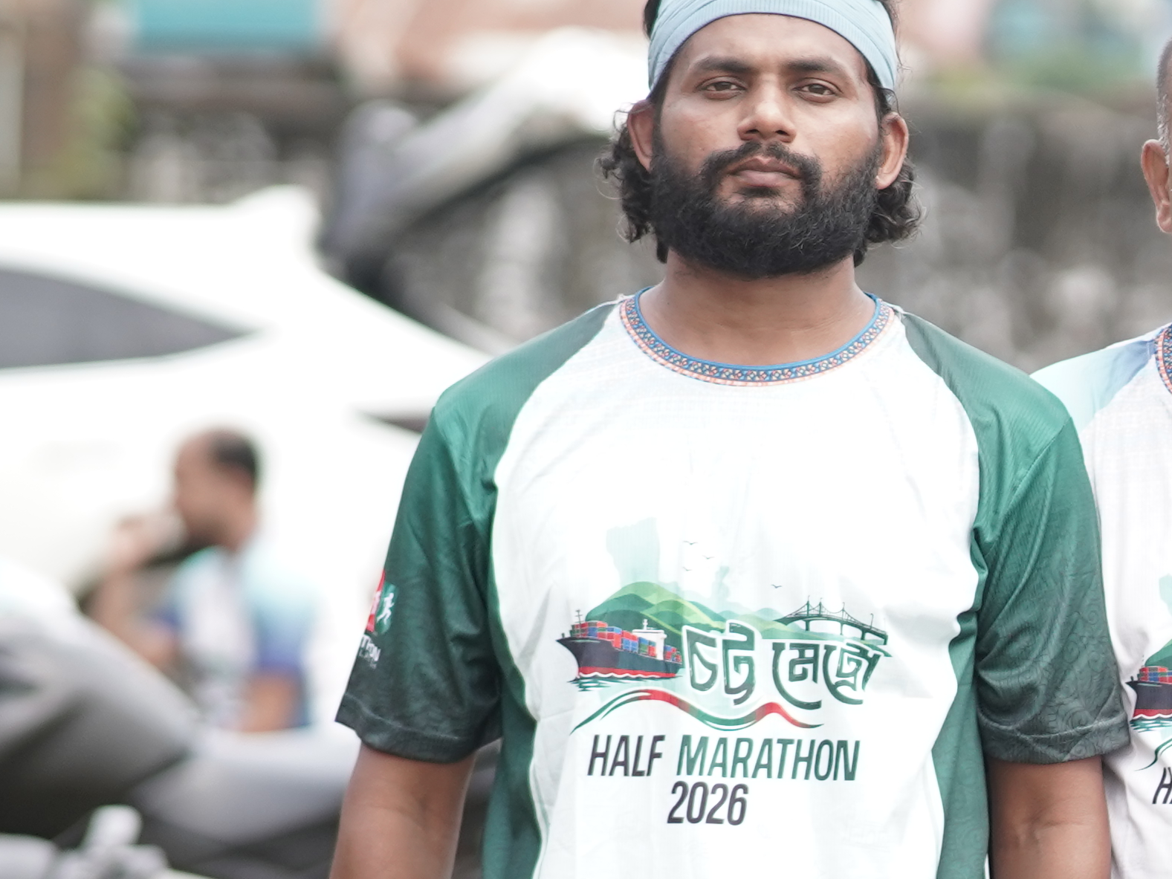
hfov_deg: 6.3
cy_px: 372
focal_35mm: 311
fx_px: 10530
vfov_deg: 4.8
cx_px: 1635
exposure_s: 1/2500
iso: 500
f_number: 2
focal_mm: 85
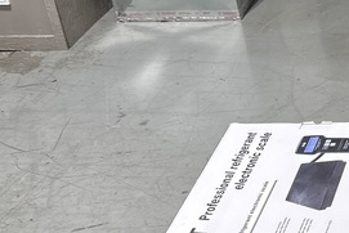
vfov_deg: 13.3
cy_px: 12
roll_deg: -0.2
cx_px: 639
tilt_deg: -27.6
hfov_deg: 16.5
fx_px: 989
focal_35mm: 102
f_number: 1.5
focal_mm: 5.7
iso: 64
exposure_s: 1/120
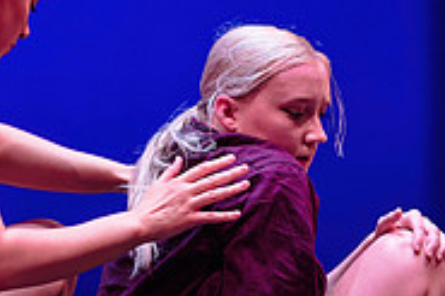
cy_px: 250
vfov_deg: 3.7
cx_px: 238
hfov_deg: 5.6
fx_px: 4520
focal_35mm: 366
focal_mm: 105
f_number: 1.8
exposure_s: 1/500
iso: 1250
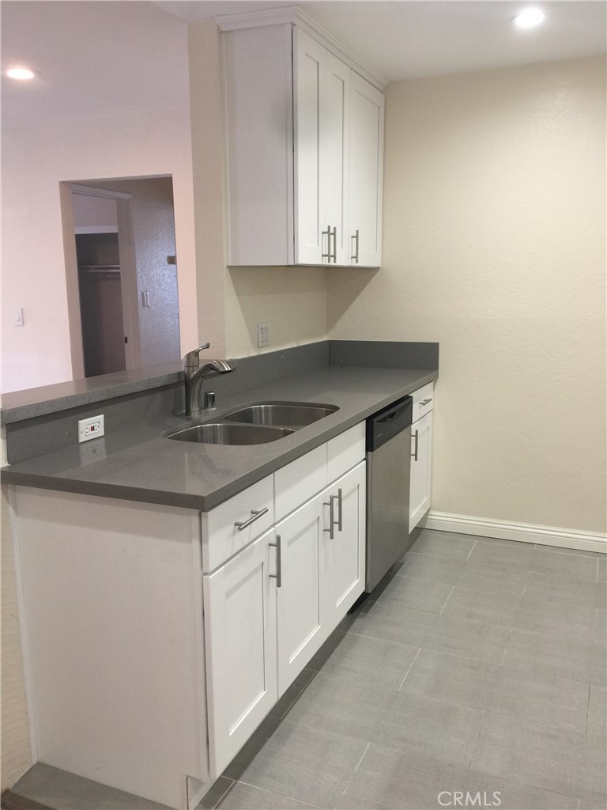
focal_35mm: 29
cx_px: 304
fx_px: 678
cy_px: 405
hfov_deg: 48.2
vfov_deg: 61.7
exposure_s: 1/30
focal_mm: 4.15
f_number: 2.2
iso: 40
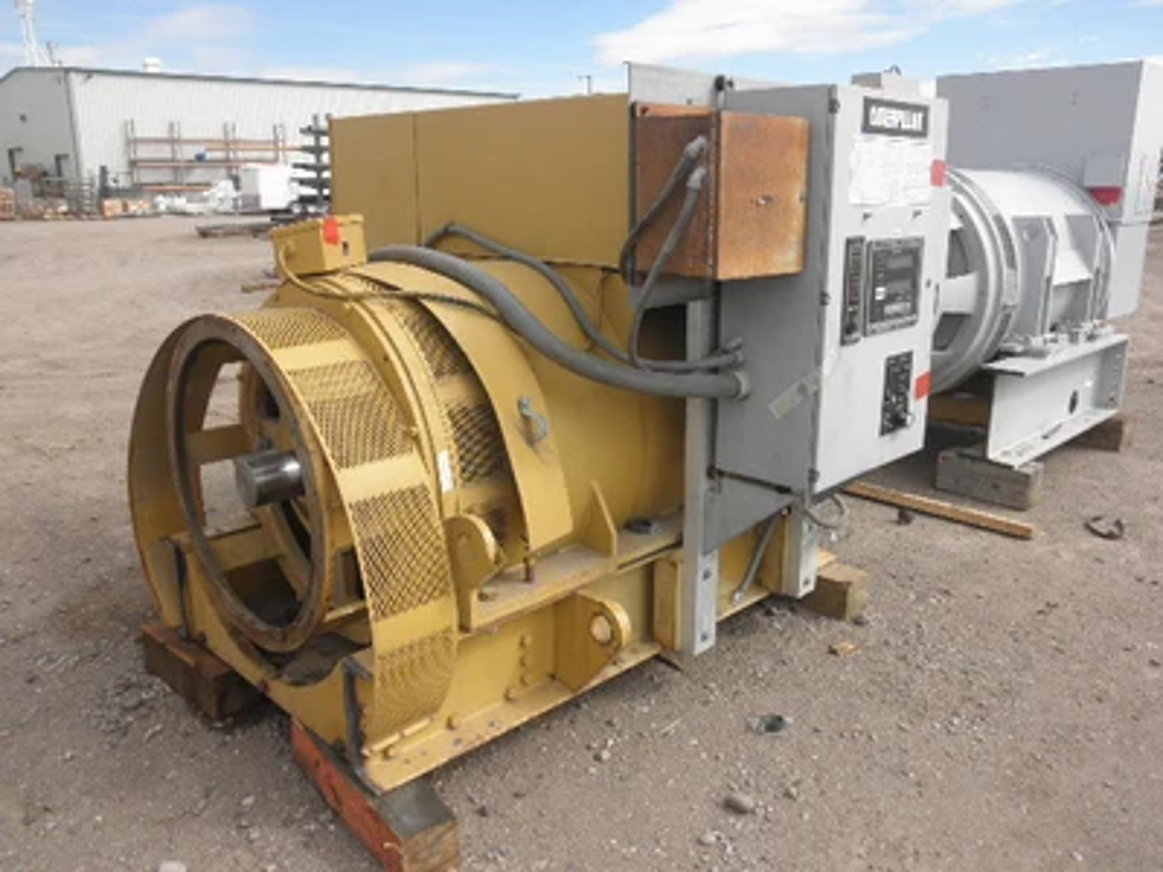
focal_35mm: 28
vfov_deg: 49.7
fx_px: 941
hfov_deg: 63.4
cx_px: 582
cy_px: 436
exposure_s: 1/100
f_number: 8.5
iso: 64
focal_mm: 5
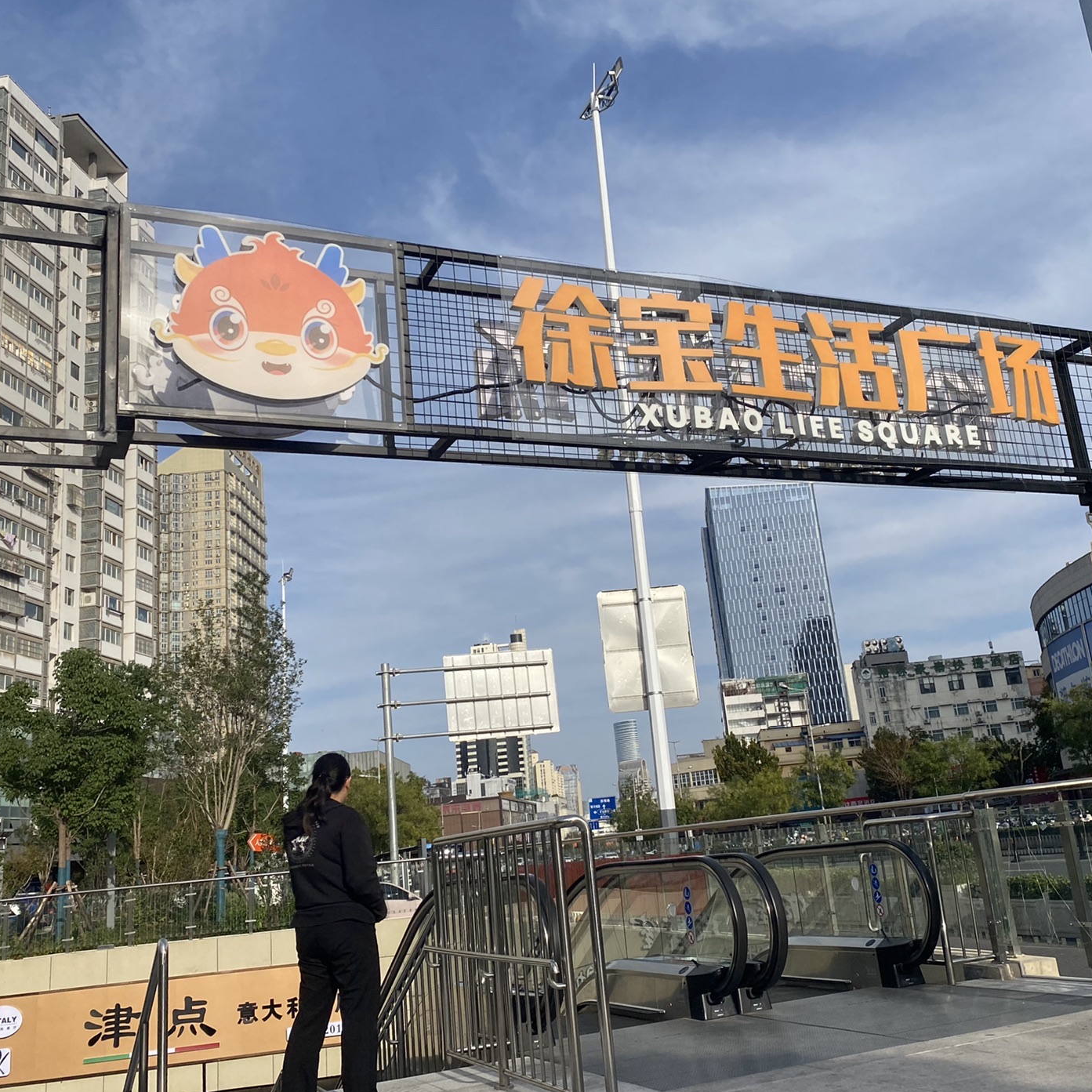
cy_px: 517
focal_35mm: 33
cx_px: 578
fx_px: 1178
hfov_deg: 49.7
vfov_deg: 49.7
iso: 32
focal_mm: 4.25
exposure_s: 1/3610
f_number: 1.8
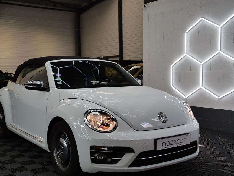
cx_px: 104
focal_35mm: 44
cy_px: 99
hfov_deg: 42.9
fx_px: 297
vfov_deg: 32.8
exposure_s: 1/100
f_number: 3.9
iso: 200
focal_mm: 19
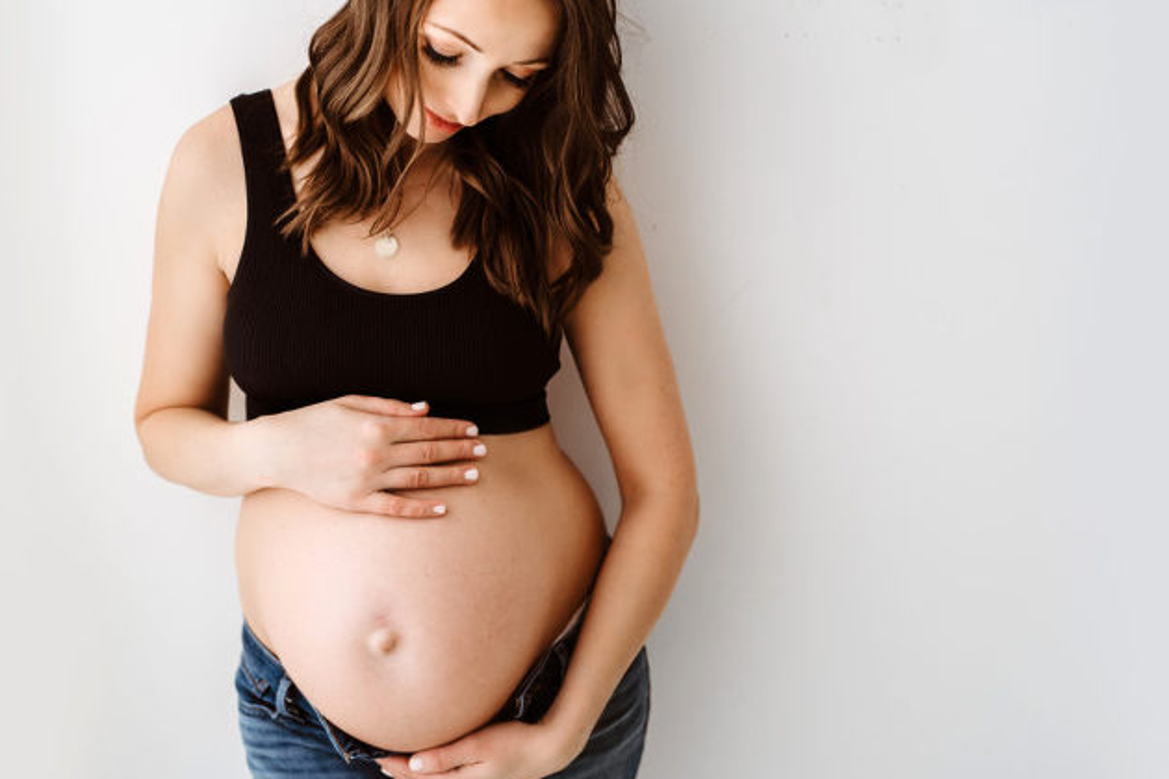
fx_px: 1981
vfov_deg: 22.2
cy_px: 339
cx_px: 583
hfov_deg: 32.9
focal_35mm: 61
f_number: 2.5
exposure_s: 1/200
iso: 100
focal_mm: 50
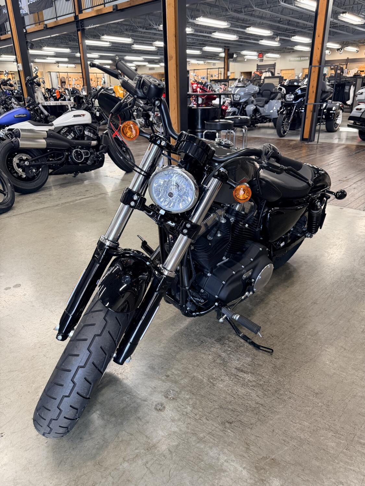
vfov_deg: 71.6
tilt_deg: -20.9
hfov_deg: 56.8
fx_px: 337
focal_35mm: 24
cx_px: 182
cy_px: 243
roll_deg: +1.1
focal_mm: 6.76
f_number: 1.78
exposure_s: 1/120
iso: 320
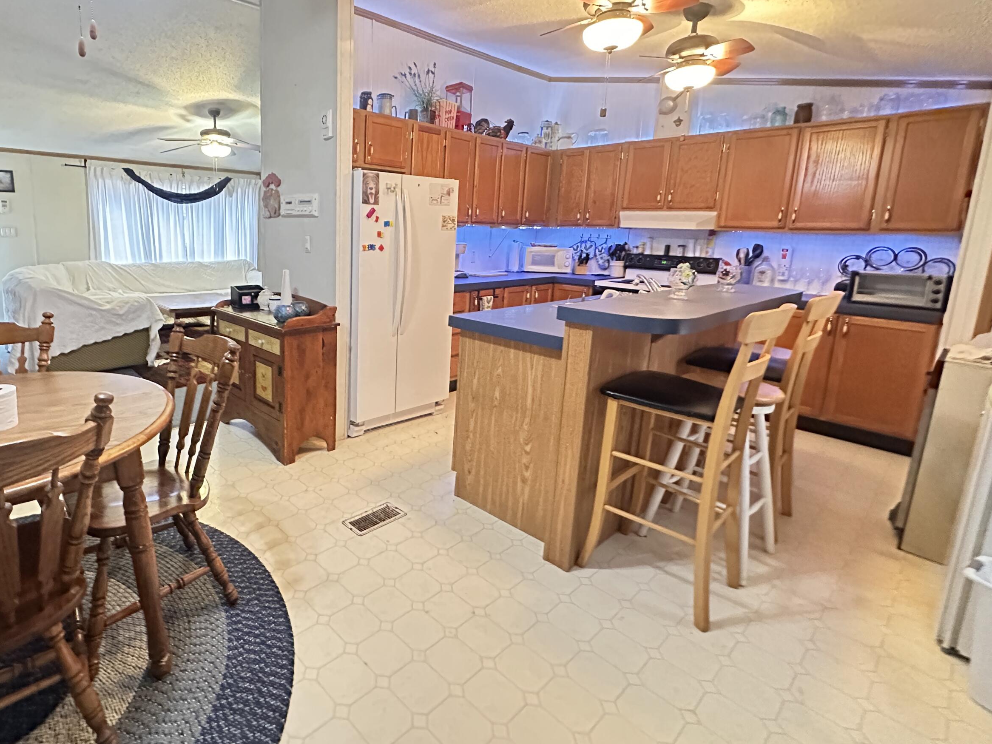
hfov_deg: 85.6
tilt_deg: -9.7
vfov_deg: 71.1
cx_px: 358
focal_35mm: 18
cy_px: 314
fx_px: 516
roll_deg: -0.8
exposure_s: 1/30
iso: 2000
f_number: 2.2
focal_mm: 2.22
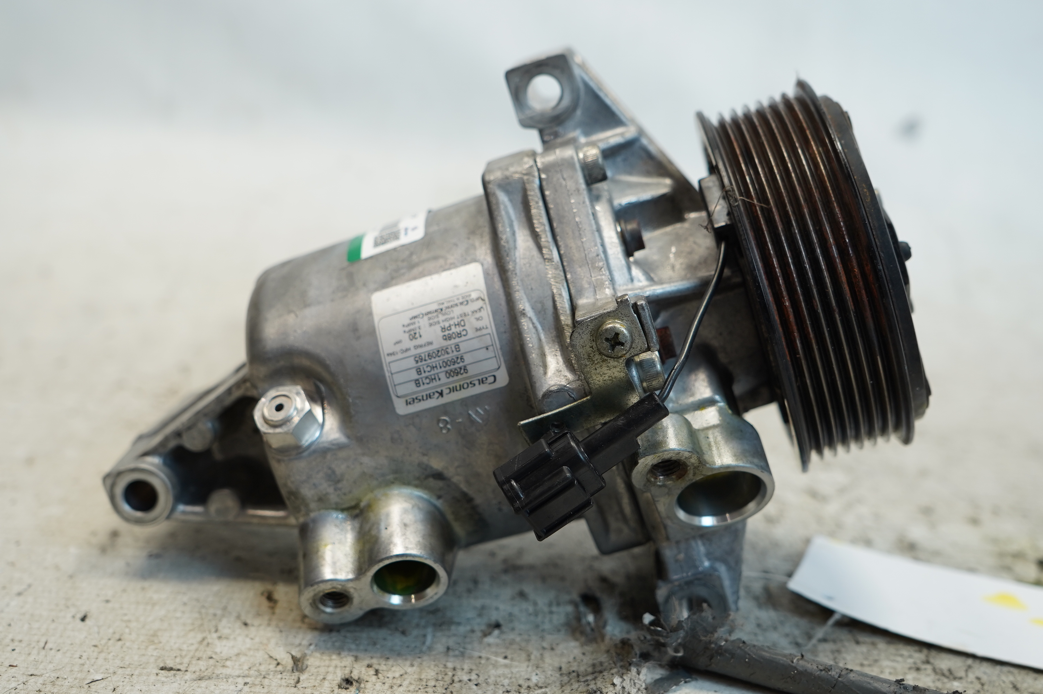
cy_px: 347
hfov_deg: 41.1
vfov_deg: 28.0
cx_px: 522
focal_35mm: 48
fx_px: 1389
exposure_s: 1/60
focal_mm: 32
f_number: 4
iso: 200
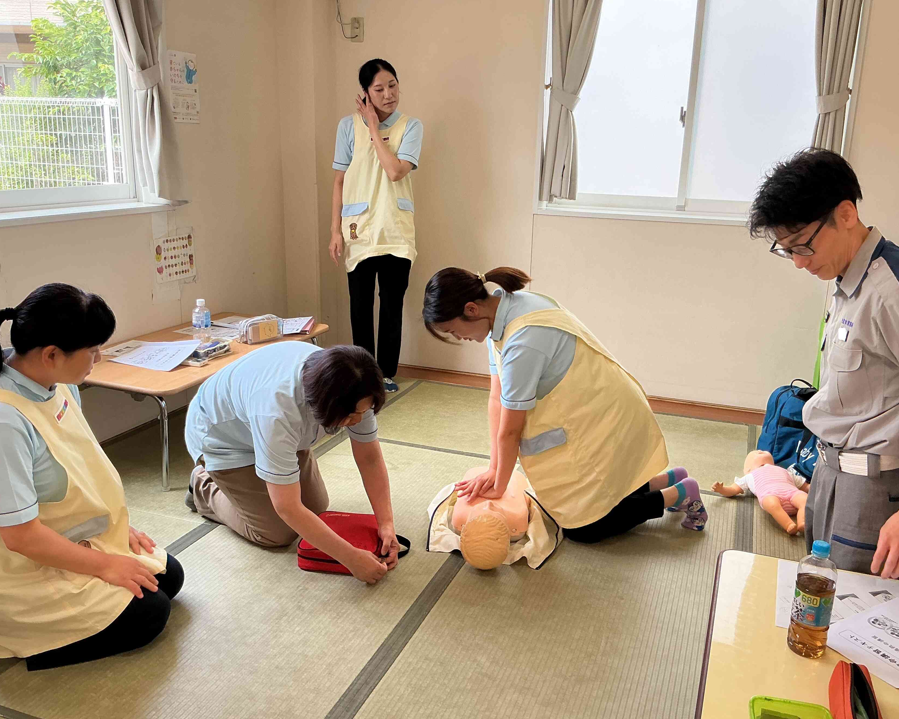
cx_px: 476
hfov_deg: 57.1
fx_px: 825
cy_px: 364
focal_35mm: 31
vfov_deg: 47.1
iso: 32
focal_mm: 3
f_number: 1.8
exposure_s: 1/168
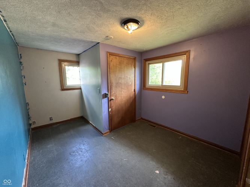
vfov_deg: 85.7
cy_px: 94
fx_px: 101
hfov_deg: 102.1
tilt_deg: -8.0
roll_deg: -0.7
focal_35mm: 14
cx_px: 125
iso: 320
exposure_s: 1/60
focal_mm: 2.22
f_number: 2.2
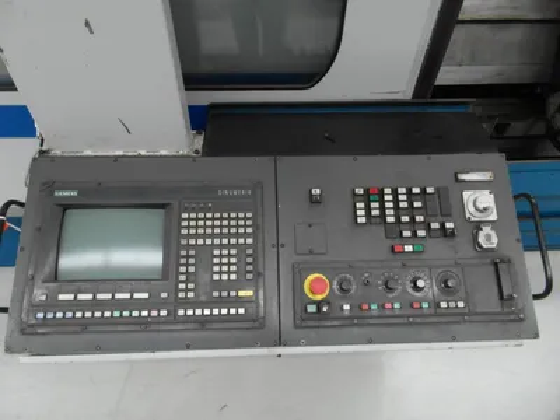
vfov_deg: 58.9
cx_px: 280
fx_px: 372
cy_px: 210
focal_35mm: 23
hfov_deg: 73.9
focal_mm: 4.1
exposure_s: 1/45
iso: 640
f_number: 2.8
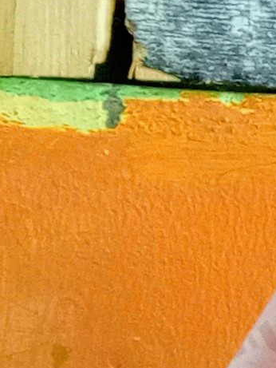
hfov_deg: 7.1
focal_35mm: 184
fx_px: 1955
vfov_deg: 10.5
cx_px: 862
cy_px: 469
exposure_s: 1/33.3
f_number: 2
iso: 499
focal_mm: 2.79
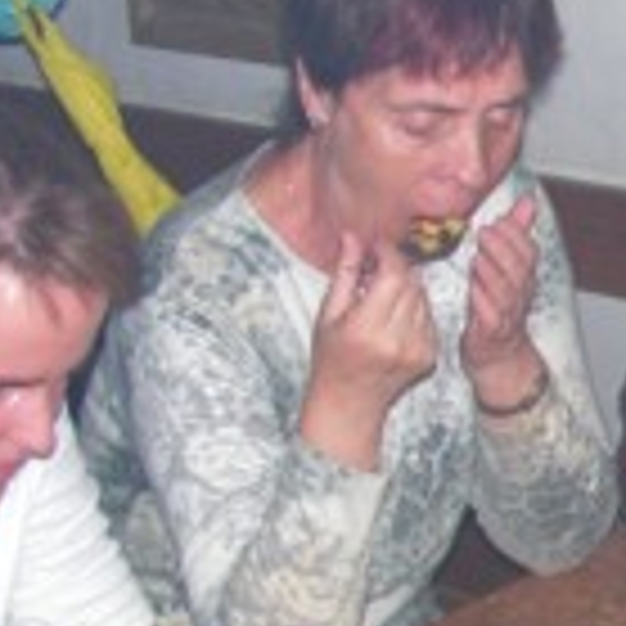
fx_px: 2394
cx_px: 950
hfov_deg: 13.9
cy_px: 401
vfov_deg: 14.9
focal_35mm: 117
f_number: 3.2
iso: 200
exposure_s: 1/40
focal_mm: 6
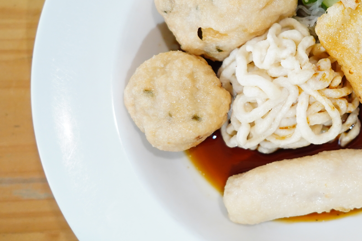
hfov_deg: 28.9
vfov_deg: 20.2
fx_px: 674
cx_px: 328
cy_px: 79
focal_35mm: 67
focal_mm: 29
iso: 2000
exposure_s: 1/100
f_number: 4
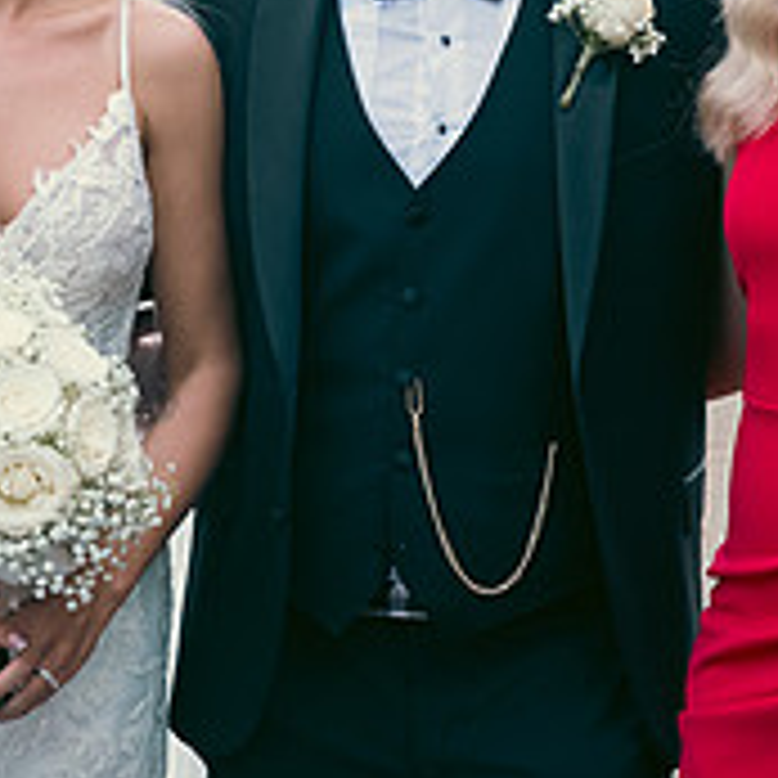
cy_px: 151
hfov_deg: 9.9
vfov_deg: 9.9
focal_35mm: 177
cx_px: 162
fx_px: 4501
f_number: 6.3
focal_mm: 62
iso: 320
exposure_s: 1/160
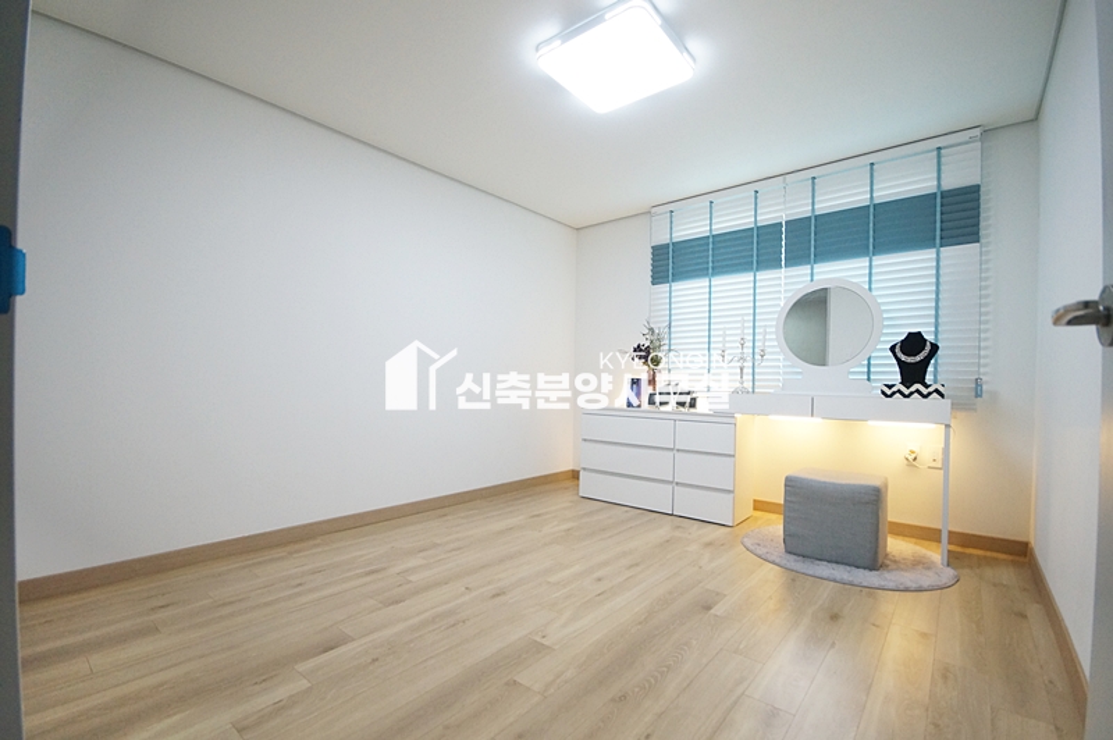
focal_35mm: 15
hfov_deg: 100.4
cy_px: 370
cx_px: 556
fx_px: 463
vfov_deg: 77.2
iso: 1600
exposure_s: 1/100
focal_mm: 10
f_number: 5.6
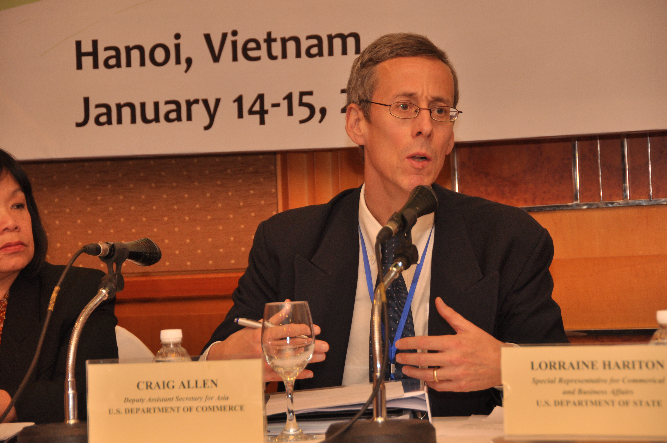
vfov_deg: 10.1
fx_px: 2498
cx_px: 334
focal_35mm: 135
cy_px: 222
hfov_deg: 15.2
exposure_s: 1/60
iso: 640
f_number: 5.3
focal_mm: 90
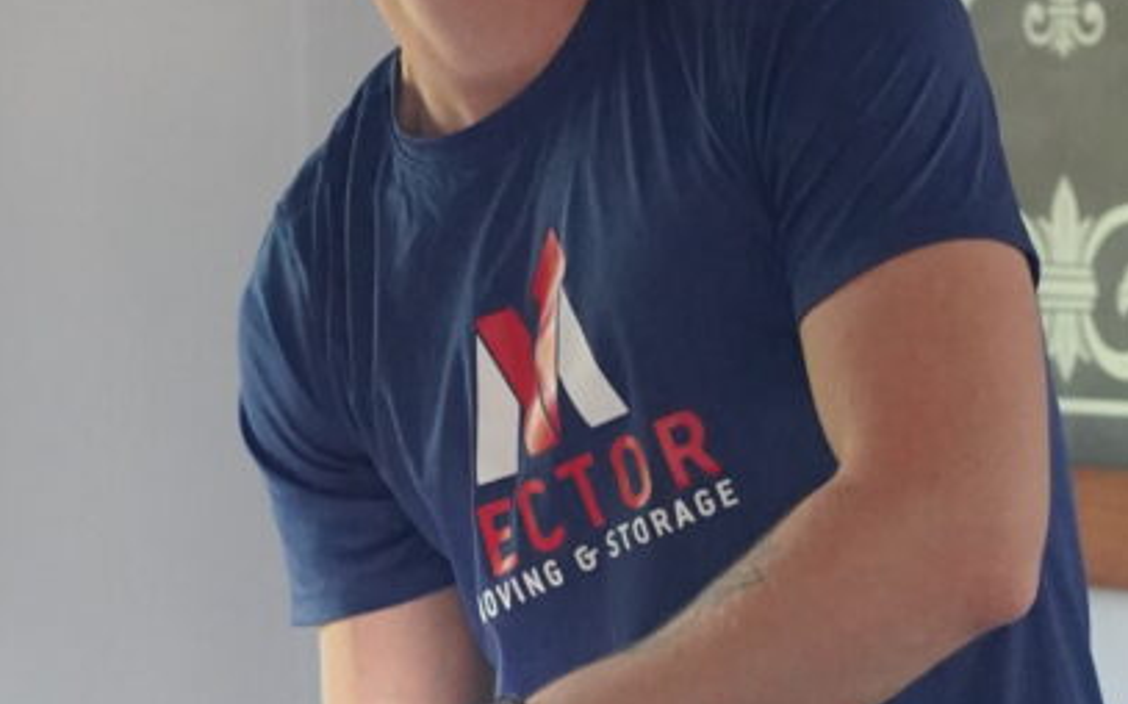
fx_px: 10018
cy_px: 316
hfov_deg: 6.4
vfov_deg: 4.0
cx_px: 495
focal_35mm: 326
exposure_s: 1/160
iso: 8000
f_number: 4
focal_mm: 85
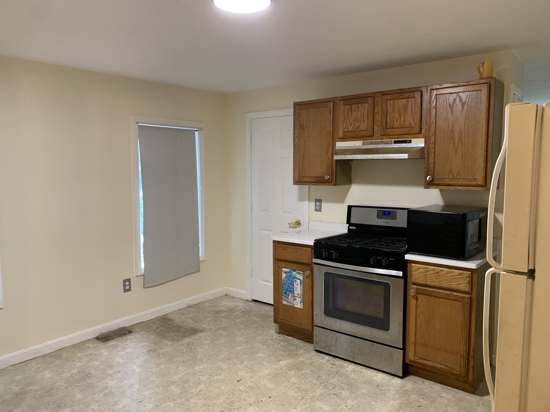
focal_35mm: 26
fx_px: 413
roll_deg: -0.8
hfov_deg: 67.3
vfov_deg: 53.1
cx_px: 275
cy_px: 206
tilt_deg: -5.7
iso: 200
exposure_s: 1/60
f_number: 1.8
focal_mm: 4.25
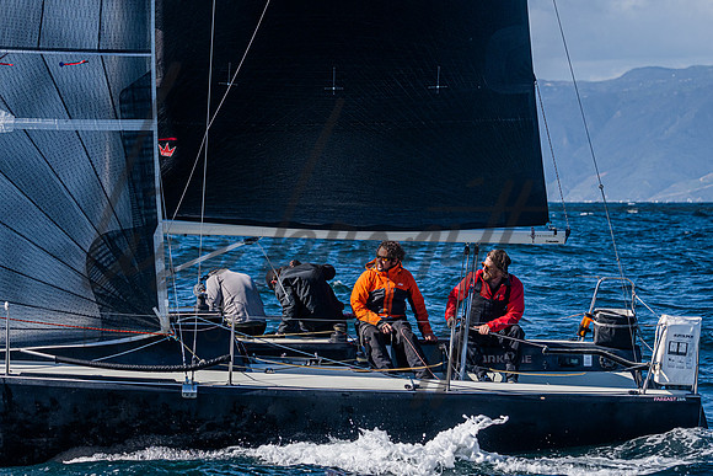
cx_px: 335
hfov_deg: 11.6
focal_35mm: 177
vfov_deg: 7.8
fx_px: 3506
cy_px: 189
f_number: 6.3
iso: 400
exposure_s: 1/4000
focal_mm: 140
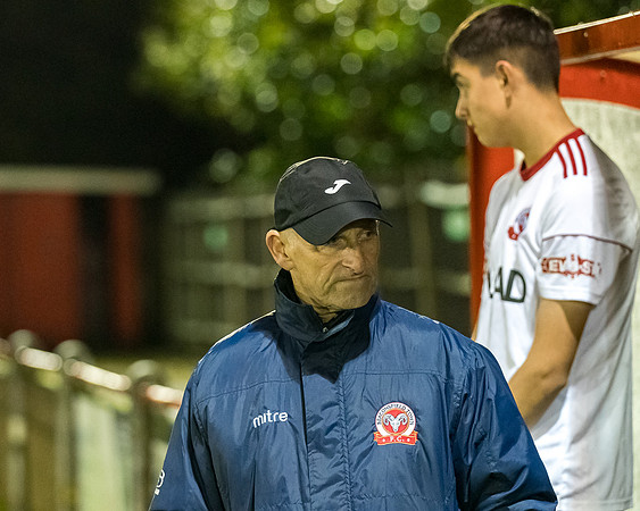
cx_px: 238
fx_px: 4175
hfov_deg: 8.8
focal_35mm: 220
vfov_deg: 7.0
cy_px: 244
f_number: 2.8
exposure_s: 1/400
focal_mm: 125
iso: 6400
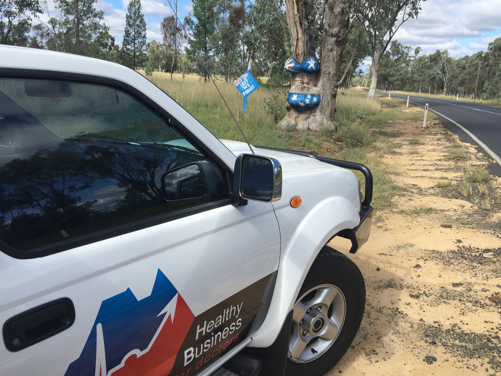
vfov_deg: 48.2
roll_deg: -4.1
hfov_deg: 61.7
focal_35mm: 29
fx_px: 420
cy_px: 188
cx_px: 250
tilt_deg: -13.4
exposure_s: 1/1582
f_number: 2.2
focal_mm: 4.15
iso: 32
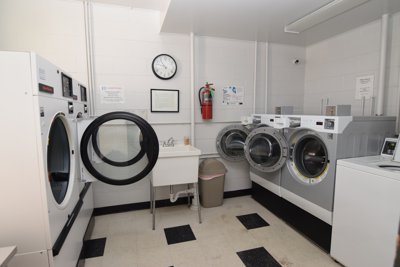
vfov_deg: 63.2
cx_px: 200
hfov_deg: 85.4
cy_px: 134
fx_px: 217
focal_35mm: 20
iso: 800
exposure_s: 1/60
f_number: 4
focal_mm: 13
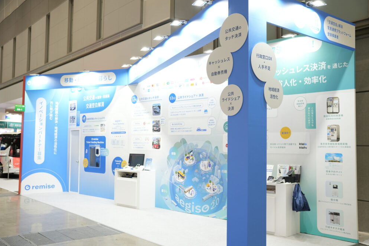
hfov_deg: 50.6
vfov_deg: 35.0
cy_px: 121
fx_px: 391
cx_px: 184
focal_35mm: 38
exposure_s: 1/160
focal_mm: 37.1
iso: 800
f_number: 4
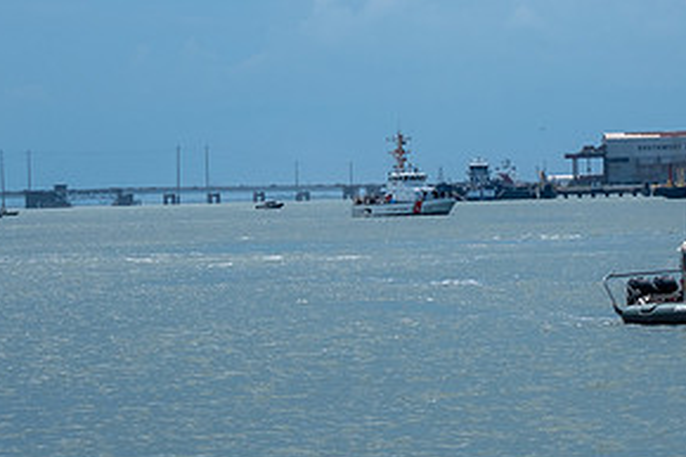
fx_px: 4571
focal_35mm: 240
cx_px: 596
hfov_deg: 8.6
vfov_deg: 5.7
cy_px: 191
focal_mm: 80
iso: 160
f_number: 11
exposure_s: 1/480
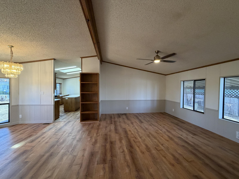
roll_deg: +0.4
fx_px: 97
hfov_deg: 102.1
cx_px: 120
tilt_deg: -1.8
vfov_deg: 85.7
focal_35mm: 14
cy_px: 90
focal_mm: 2.22
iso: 320
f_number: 2.2
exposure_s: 1/120
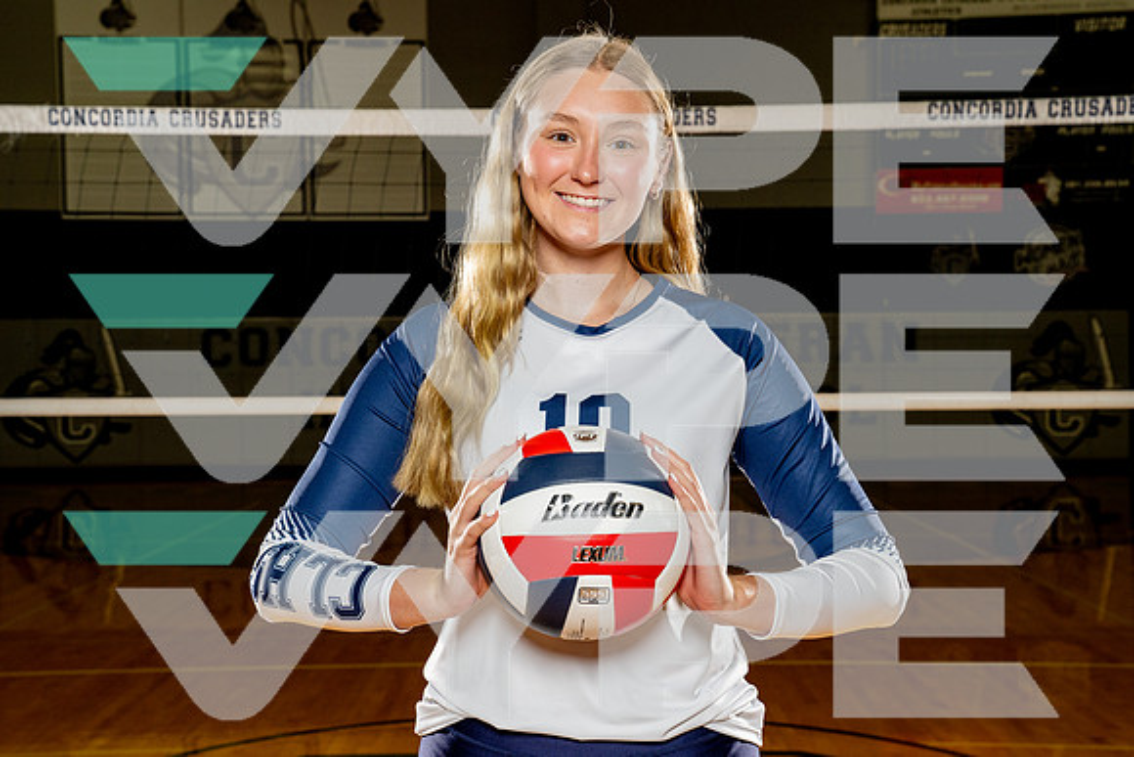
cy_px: 375
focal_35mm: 60
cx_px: 558
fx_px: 1904
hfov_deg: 33.2
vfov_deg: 22.5
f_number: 8
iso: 1000
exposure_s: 1/250
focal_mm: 58
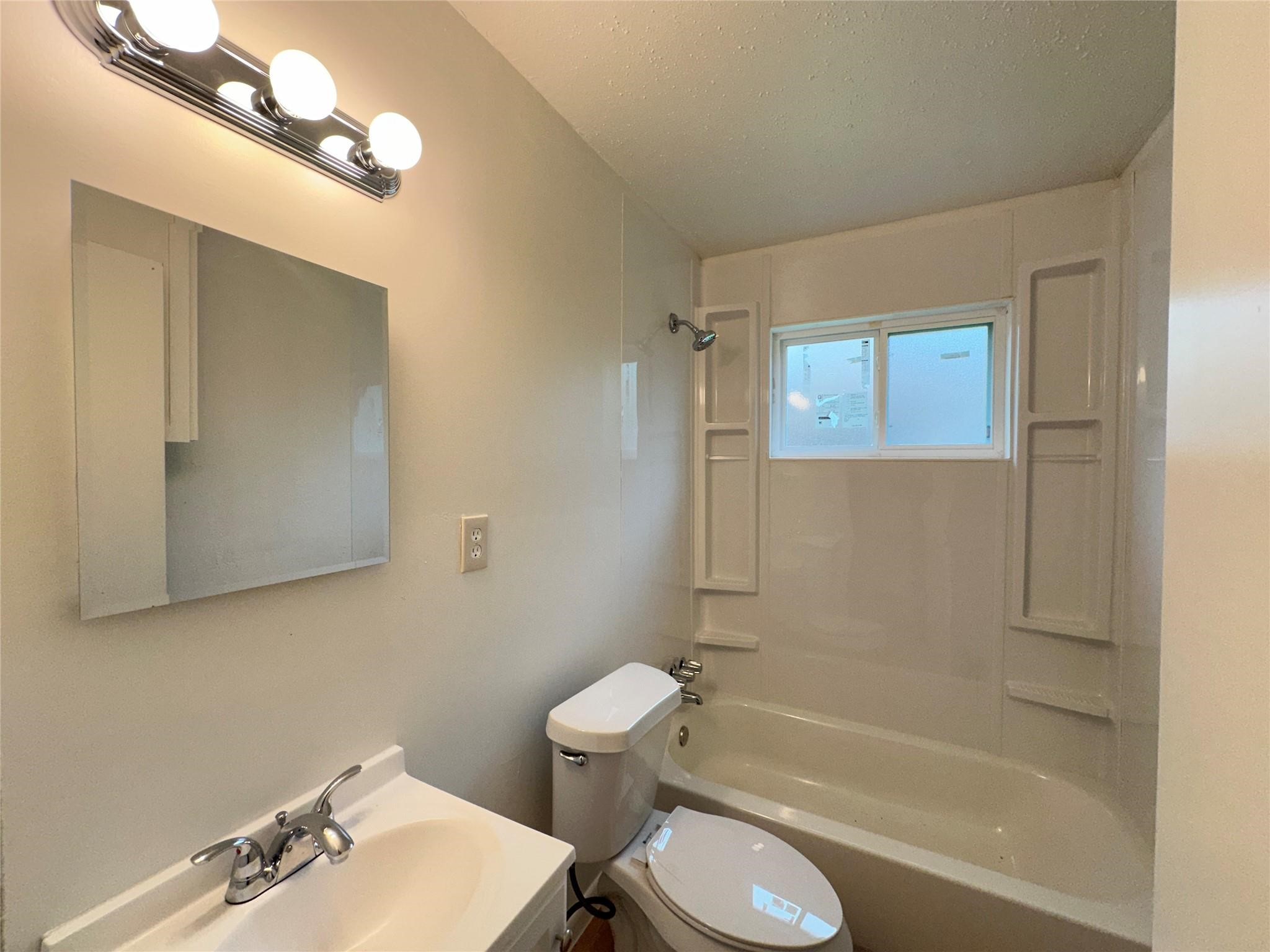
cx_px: 635
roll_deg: -0.1
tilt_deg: -0.5
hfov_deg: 102.1
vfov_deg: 85.7
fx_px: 514
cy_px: 476
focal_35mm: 14
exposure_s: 1/120
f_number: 2.2
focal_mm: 2.22
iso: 160
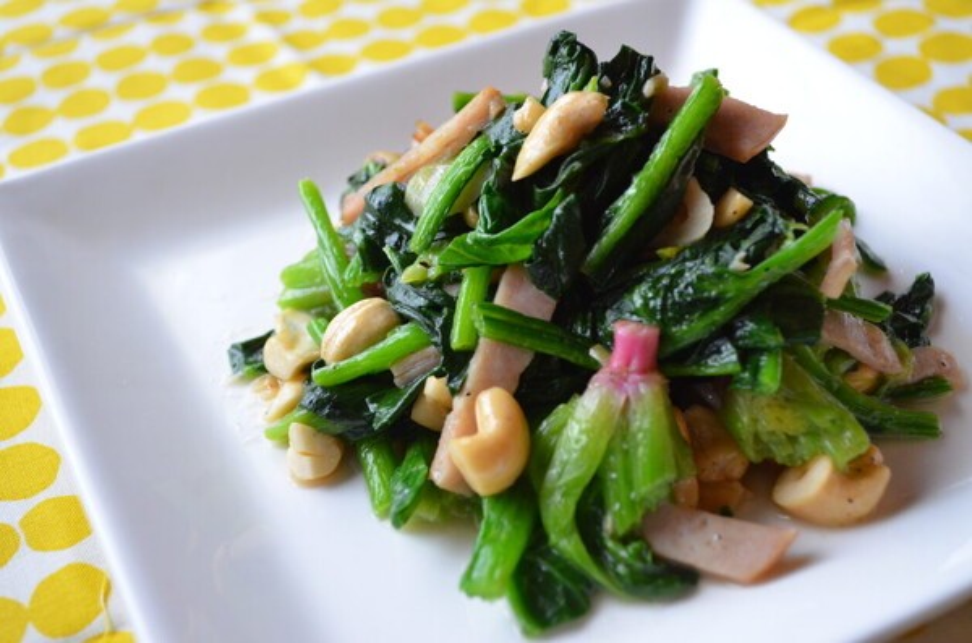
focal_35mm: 51
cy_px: 322
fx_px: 1374
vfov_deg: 26.3
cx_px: 486
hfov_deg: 39.0
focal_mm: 34
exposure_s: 1/60
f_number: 5
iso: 1600
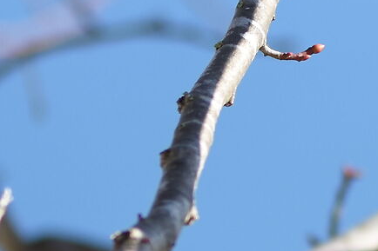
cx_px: 975
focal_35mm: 706
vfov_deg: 1.9
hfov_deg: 2.9
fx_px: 7407
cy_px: 66
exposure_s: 1/4000
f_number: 1.7
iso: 125
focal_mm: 85
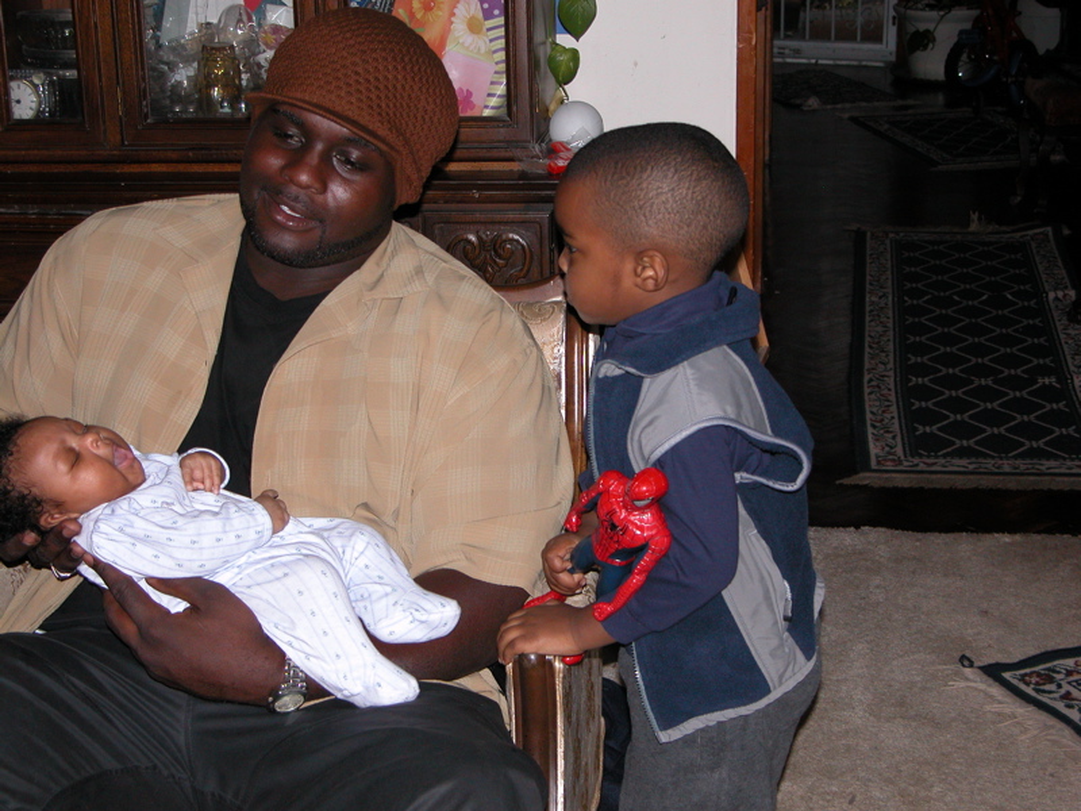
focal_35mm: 70
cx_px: 540
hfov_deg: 27.8
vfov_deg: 21.0
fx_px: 2186
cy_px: 406
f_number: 3.3
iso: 200
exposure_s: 1/125
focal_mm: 17.8
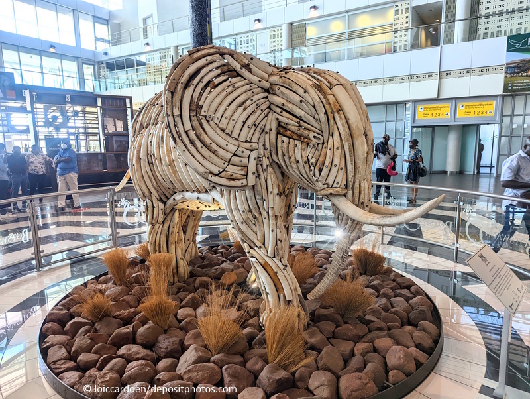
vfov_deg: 56.9
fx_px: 368
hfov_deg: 71.5
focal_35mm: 24
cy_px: 200
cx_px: 265
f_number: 1.85
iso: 80
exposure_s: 1/100
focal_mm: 6.81
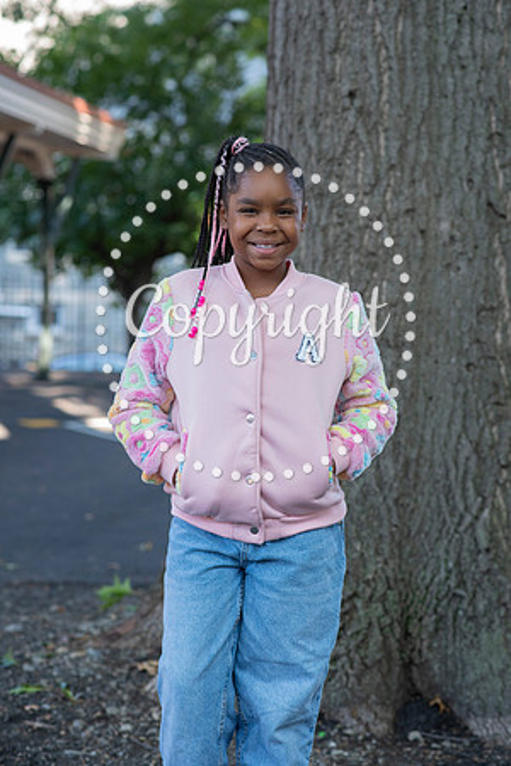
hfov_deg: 16.1
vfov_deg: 23.9
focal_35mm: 85
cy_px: 383
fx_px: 1810
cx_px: 256
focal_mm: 85
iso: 800
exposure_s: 1/250
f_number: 4.5
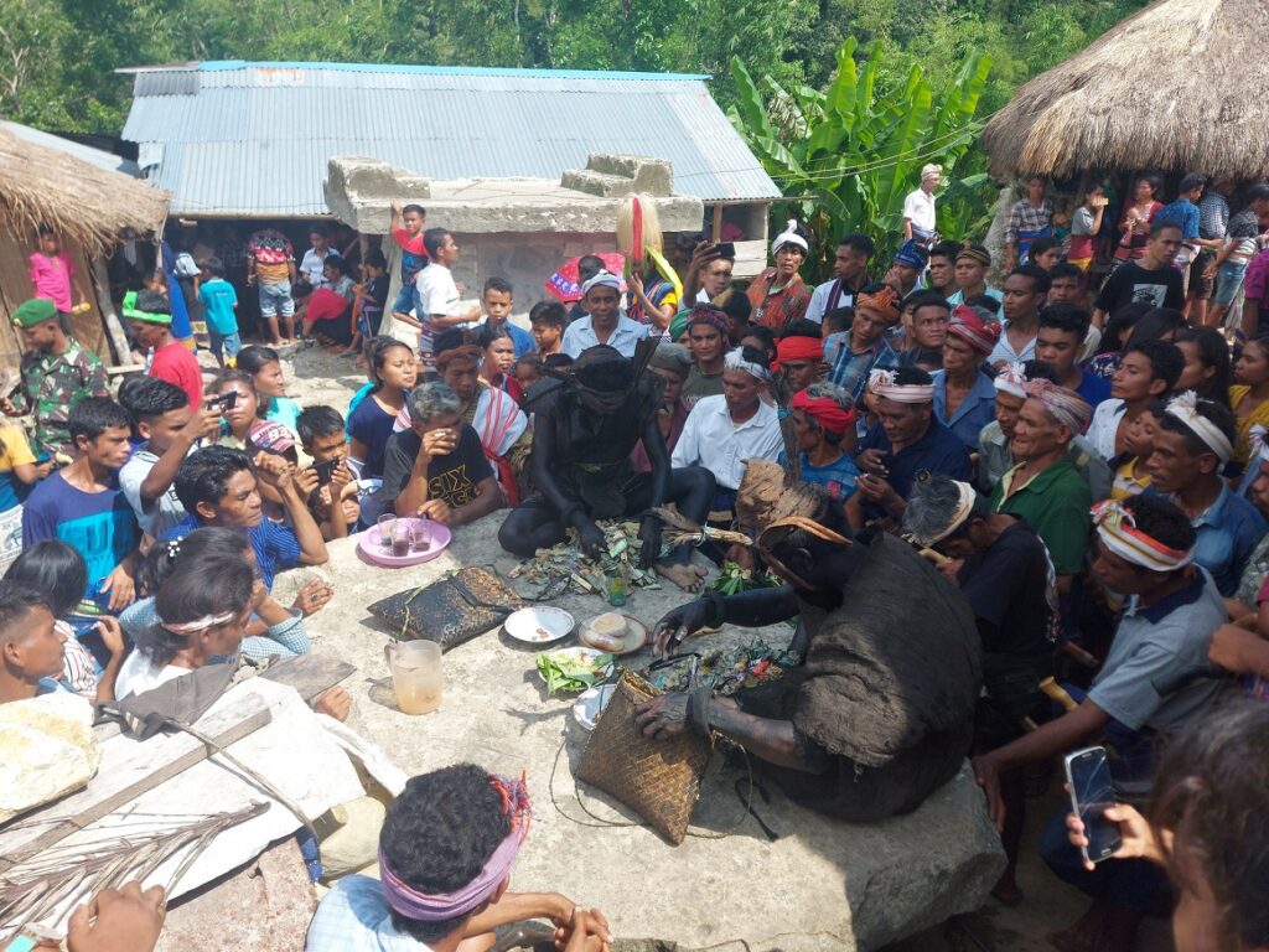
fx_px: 880
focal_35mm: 24
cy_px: 476
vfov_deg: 56.8
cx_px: 634
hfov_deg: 71.6
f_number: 1.8
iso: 32
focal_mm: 5.23
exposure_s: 1/688
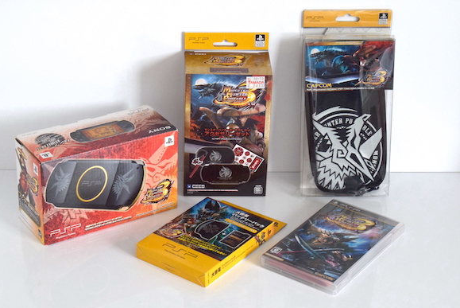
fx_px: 1094
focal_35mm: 86
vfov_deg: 16.0
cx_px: 222
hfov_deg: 23.8
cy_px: 153
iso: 1600
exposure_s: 1/20
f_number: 13
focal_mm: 55
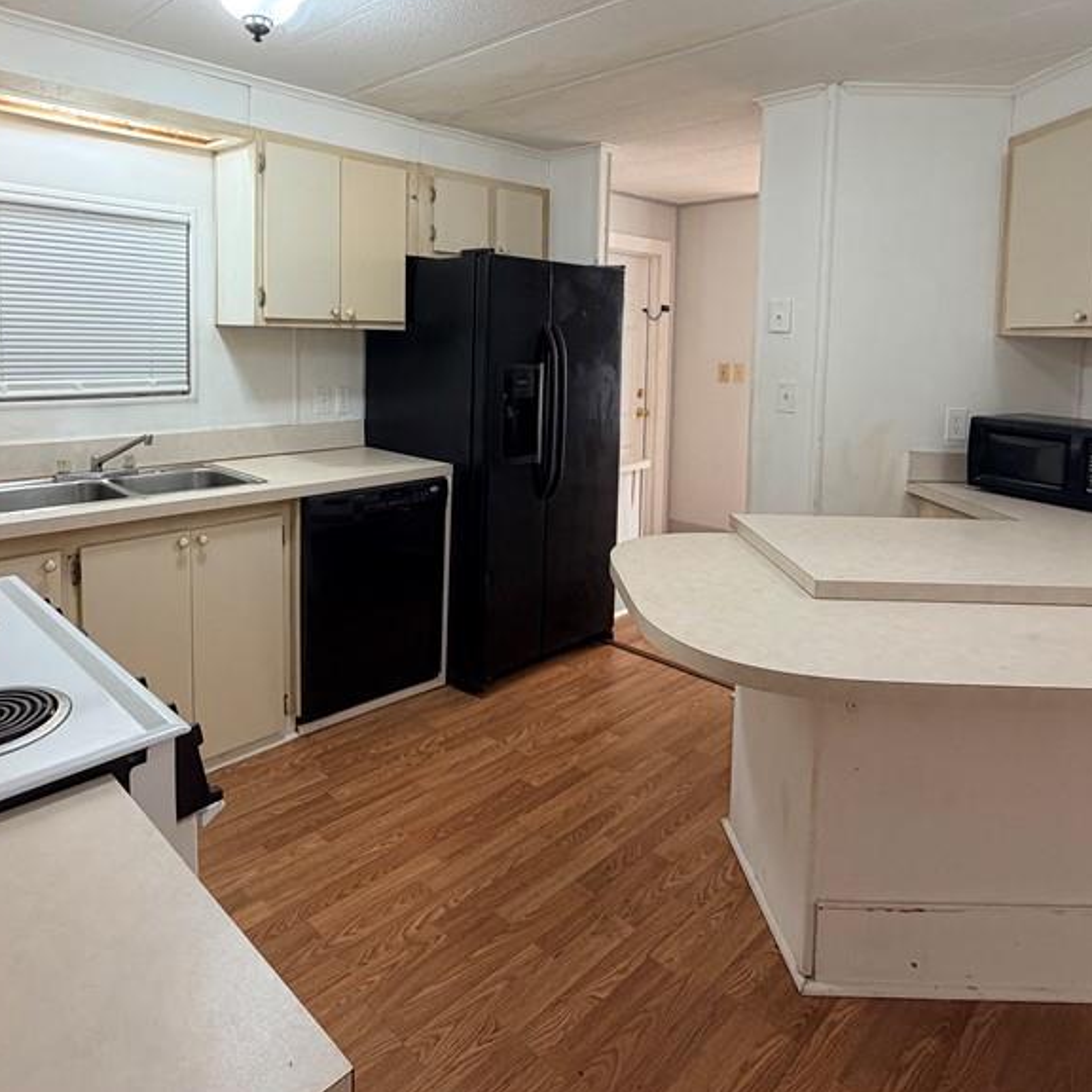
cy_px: 389
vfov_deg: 68.2
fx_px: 785
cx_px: 495
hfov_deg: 69.5
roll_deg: -1.8
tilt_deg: -4.4
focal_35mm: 22
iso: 320
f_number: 2.2
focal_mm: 2.22
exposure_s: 1/120
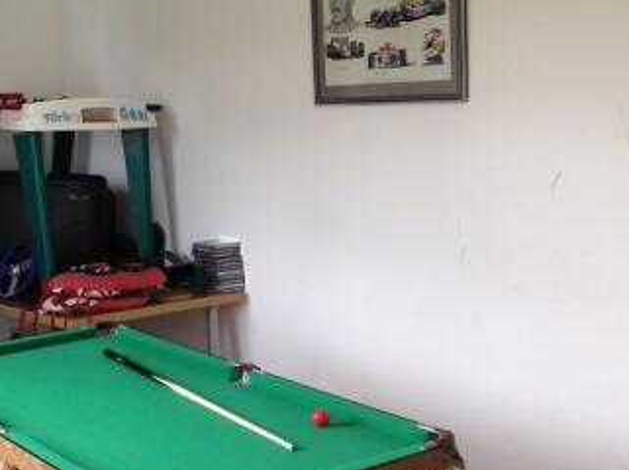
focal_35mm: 60
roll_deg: +1.8
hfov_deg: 31.6
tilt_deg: -5.7
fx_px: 1089
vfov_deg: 24.3
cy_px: 191
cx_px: 148
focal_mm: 4.12
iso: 50
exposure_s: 1/40
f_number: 2.4
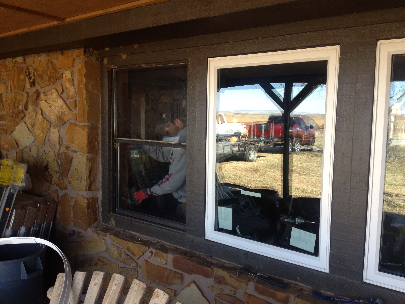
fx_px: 409
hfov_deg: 52.6
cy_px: 152
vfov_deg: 40.7
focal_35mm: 35
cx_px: 202
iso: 64
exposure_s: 1/120
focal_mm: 4.28
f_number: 2.4
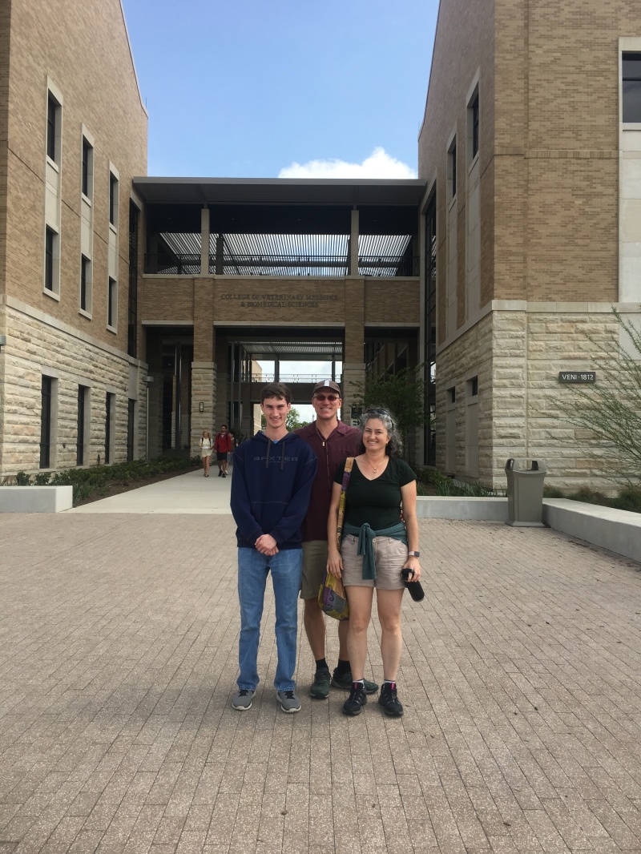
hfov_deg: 48.2
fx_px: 716
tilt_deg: +2.1
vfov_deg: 61.6
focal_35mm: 29
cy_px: 427
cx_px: 320
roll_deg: +0.1
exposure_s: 1/1083
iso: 25
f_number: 2.2
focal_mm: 4.15
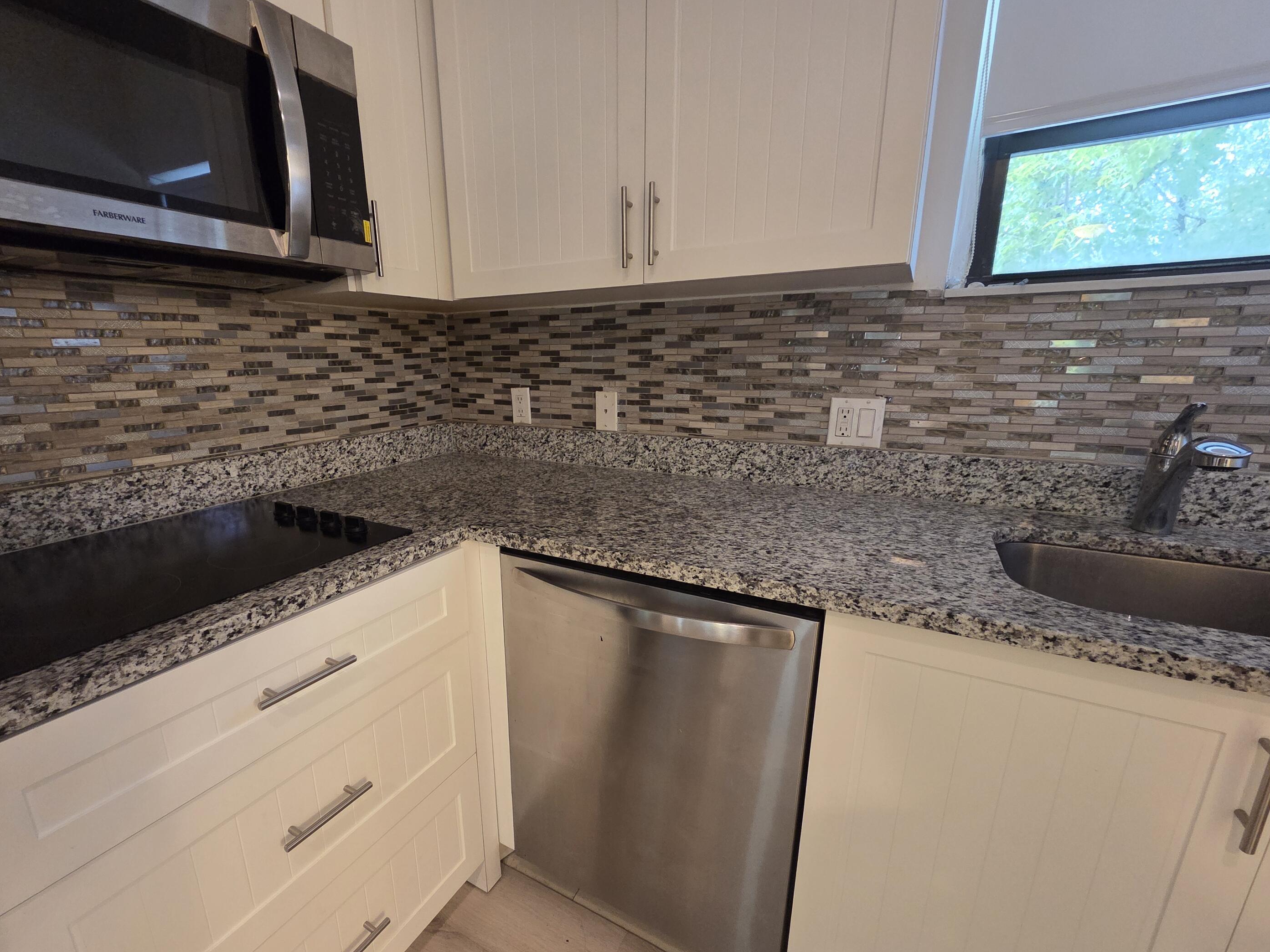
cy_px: 511
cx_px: 589
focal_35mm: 14
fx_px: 514
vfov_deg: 85.5
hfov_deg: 101.9
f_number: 2.2
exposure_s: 1/60
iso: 500
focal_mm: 2.2
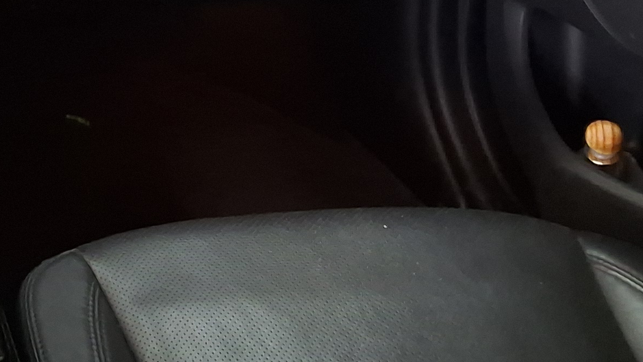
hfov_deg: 22.4
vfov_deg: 13.3
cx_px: -214
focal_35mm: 84
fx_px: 1432
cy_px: -235
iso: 100
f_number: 1.9
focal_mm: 2.91
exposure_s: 1/40
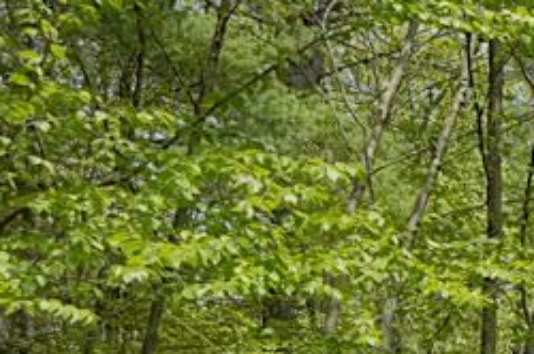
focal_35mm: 138
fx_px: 2051
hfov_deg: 12.0
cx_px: 1271
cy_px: 889
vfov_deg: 8.8
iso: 100
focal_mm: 19.2
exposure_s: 1/160
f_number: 6.3
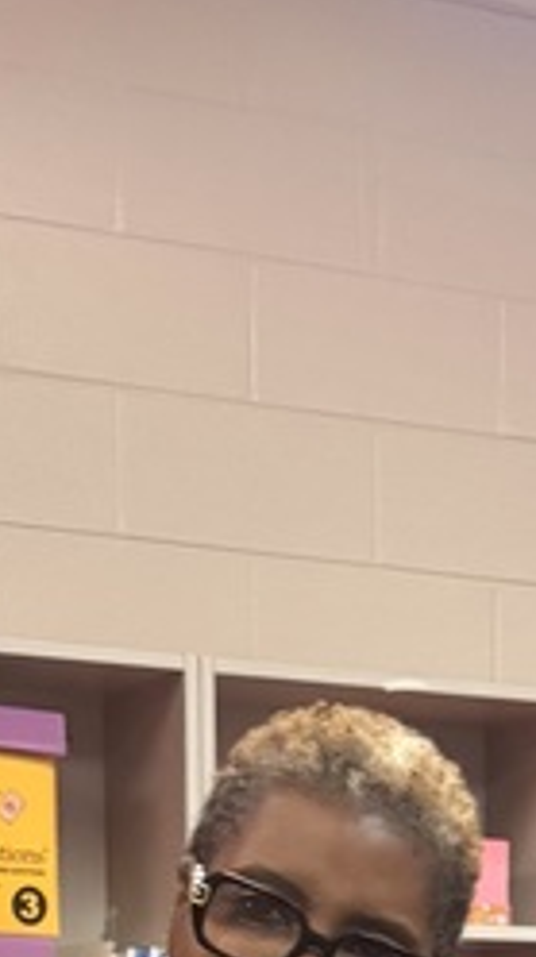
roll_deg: -0.2
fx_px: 2736
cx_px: 567
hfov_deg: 11.1
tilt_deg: -9.1
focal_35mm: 108
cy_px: 1517
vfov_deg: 17.4
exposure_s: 1/60
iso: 500
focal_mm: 6.76
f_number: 1.78
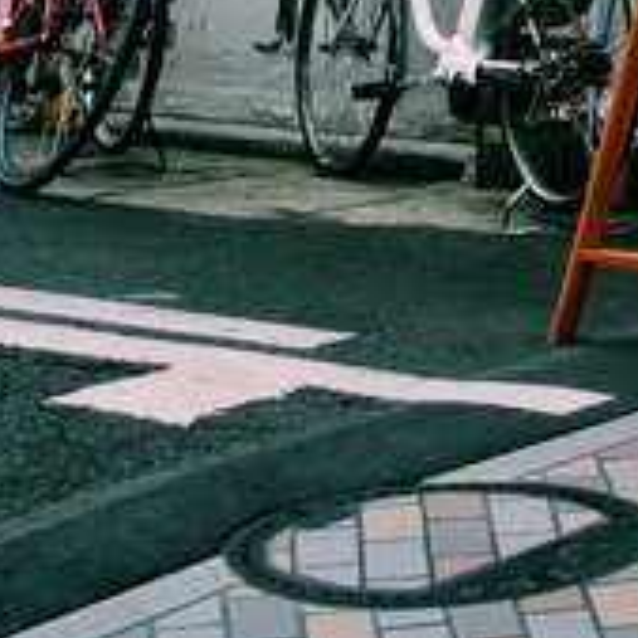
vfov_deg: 9.8
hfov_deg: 10.3
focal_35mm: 151
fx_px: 3149
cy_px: -1049
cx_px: 1453
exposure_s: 1/60
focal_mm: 12
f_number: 4
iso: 250
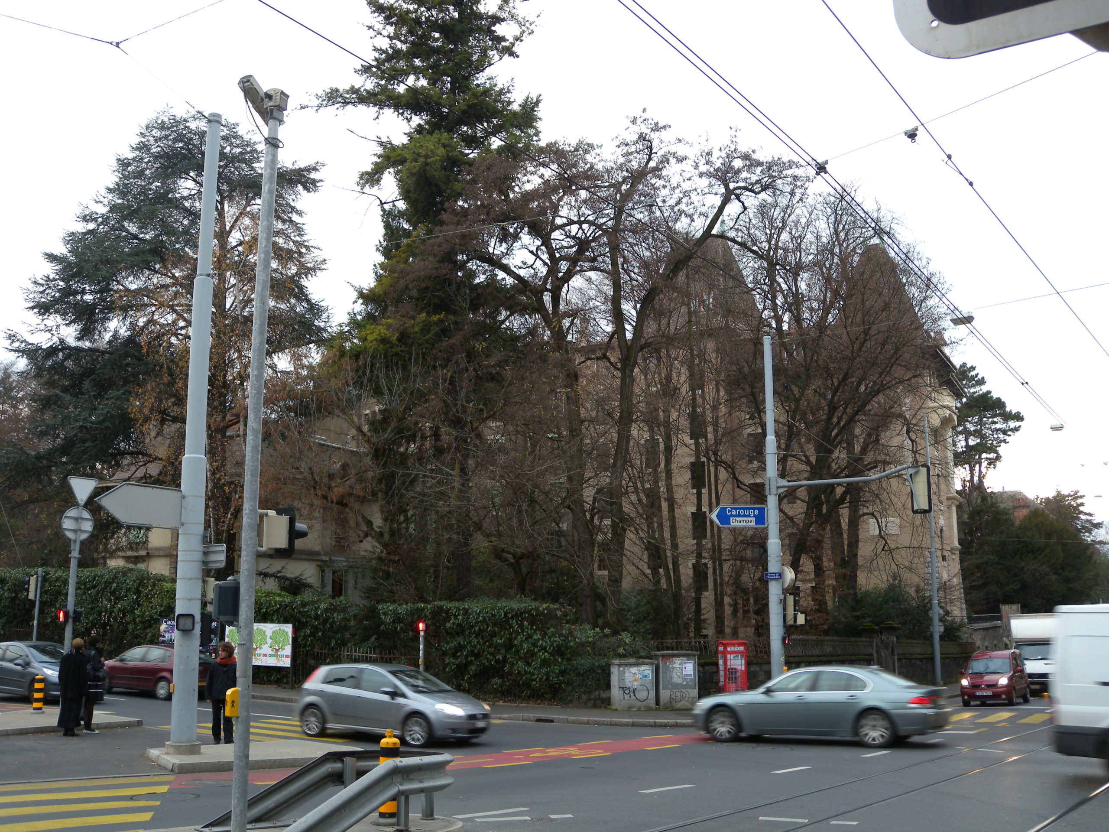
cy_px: 416
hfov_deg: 58.4
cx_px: 554
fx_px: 993
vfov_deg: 45.4
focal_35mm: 31
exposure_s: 1/60
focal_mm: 6.7
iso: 88
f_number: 2.8
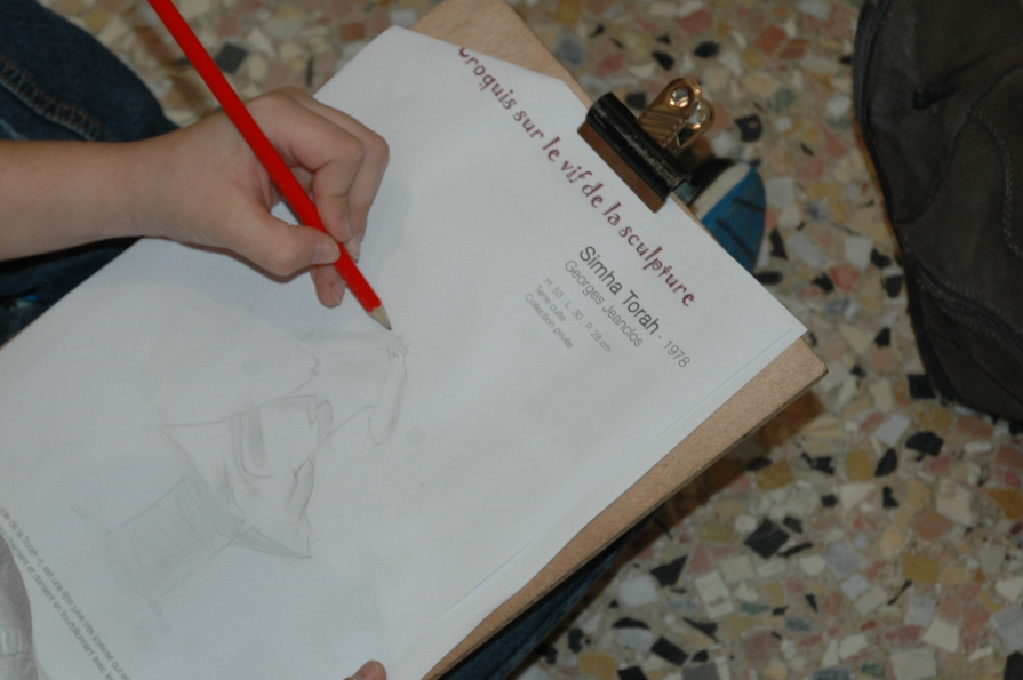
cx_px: 368
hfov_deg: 16.9
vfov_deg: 11.3
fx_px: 3435
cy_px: 405
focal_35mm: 121
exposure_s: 1/60
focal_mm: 48
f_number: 4.5
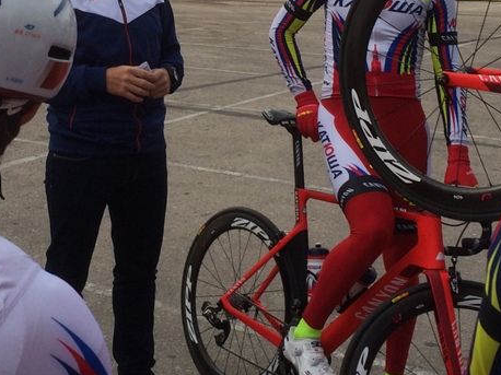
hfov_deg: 25.5
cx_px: 155
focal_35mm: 76
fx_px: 1099
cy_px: 63
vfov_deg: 19.1
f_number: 2.2
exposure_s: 1/1414
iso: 32
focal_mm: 4.15
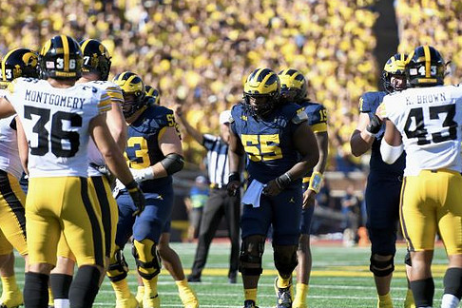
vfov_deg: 3.8
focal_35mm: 358
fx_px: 4594
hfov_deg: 5.8
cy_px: 174
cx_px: 274
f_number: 2.8
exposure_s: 1/2500
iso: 320
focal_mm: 200
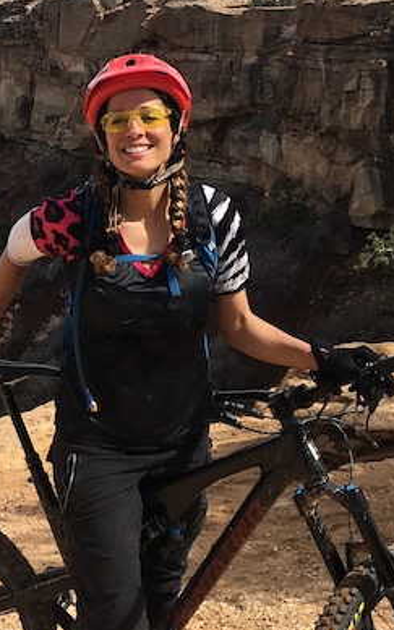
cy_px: 188
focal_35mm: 81
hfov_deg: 15.6
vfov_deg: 25.3
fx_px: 1392
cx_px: -66
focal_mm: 4.15
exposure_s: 1/1672
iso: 25
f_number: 2.2
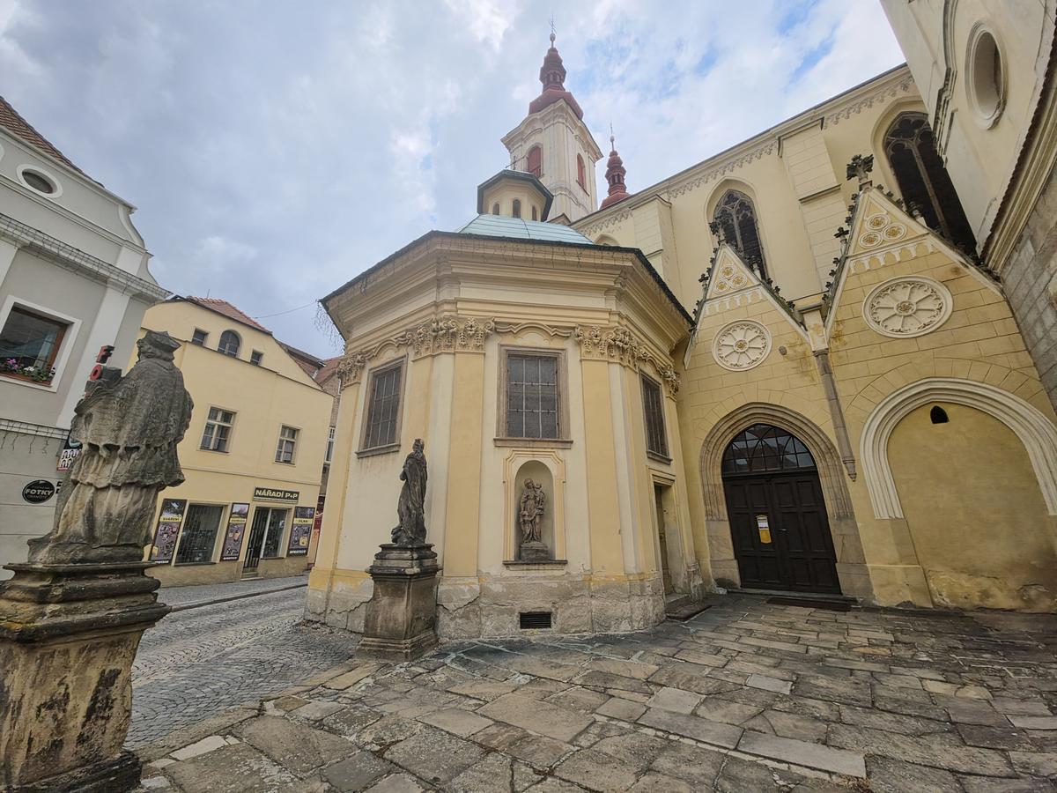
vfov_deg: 89.9
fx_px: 397
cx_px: 528
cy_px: 396
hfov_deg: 106.2
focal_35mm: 13
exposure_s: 1/1311
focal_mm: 2.2
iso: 32
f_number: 1.9
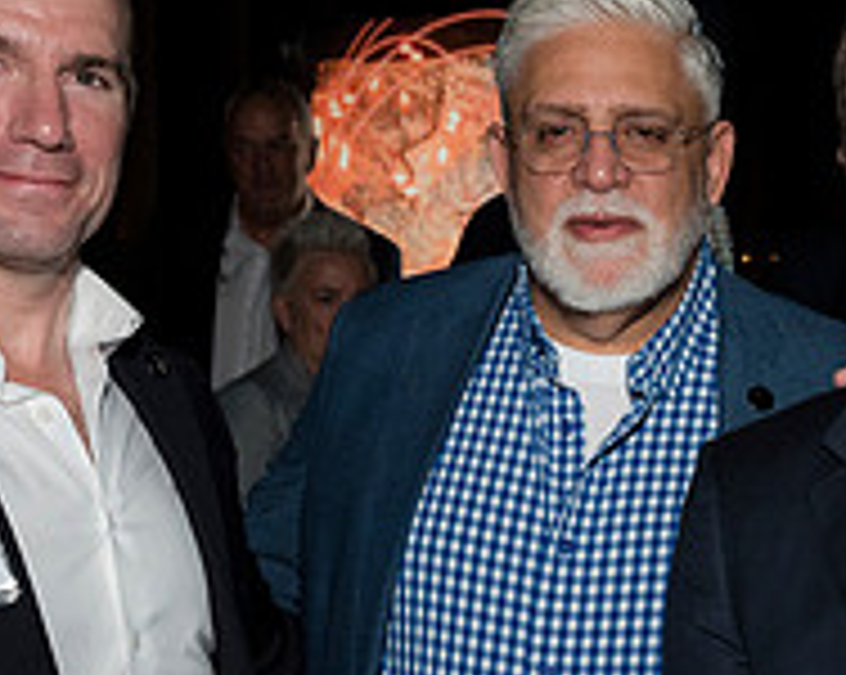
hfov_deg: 20.8
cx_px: 783
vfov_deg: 17.0
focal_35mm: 90
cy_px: 488
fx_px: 2251
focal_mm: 31
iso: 1250
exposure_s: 1/125
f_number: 5.6
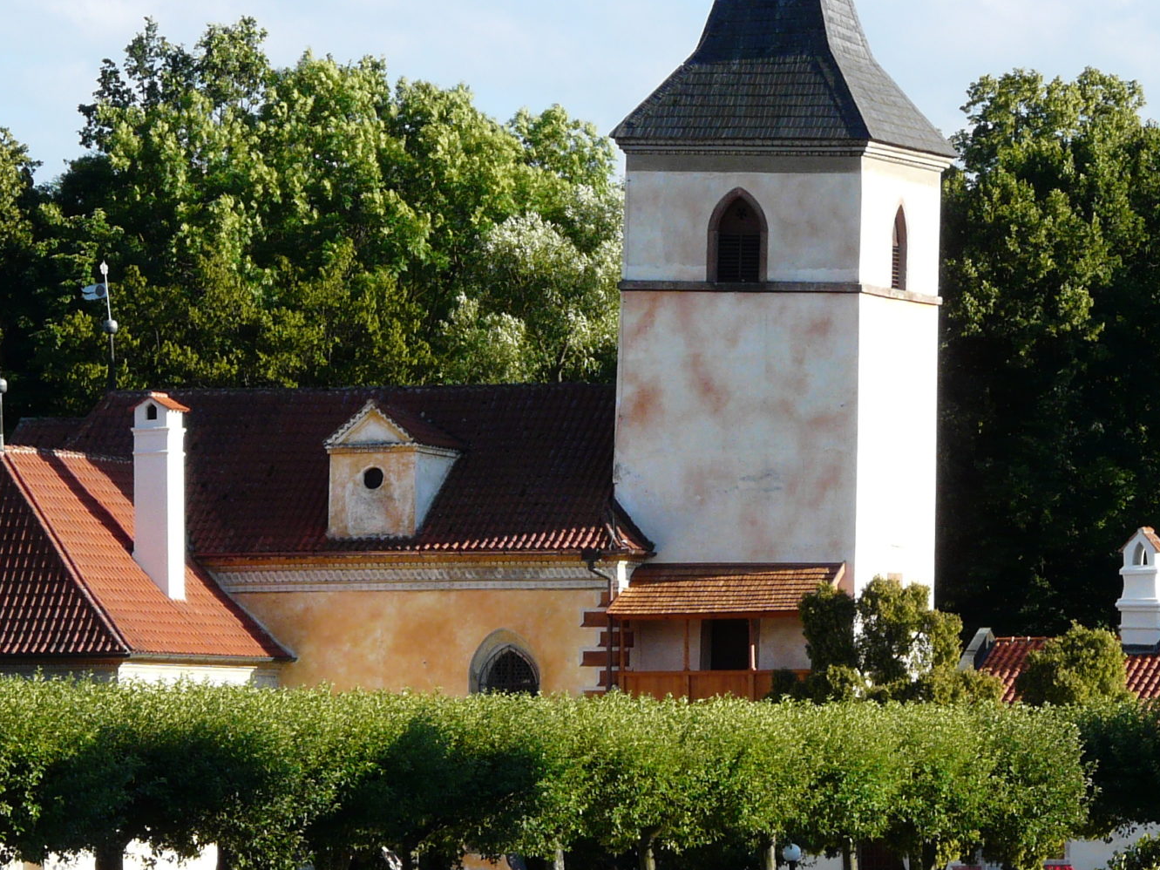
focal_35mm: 225
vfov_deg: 6.6
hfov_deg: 8.8
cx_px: 662
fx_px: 7539
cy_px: 550
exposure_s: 1/250
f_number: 5.6
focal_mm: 19.2
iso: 100
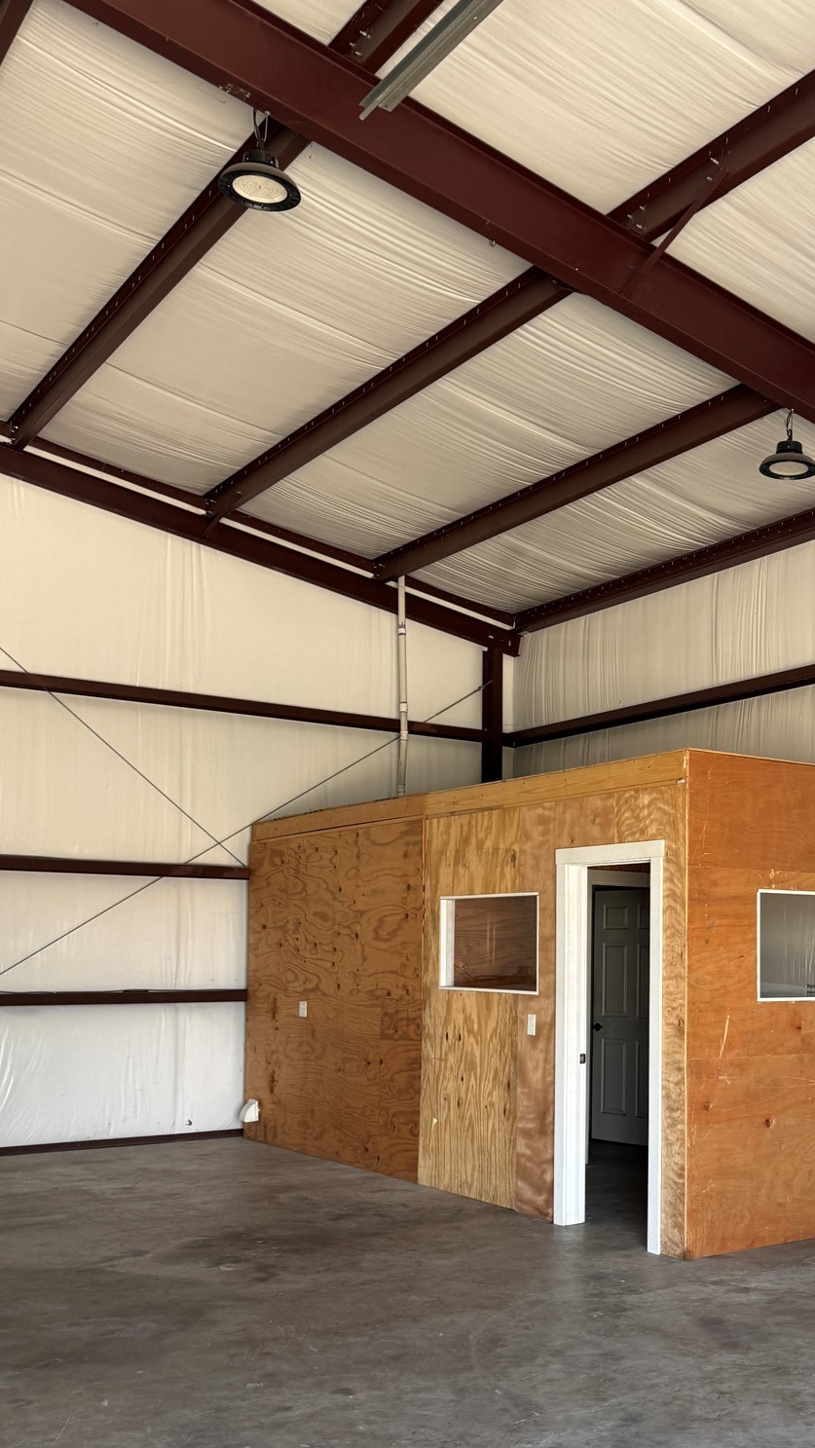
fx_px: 1382
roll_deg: +0.7
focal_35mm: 36
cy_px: 895
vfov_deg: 54.7
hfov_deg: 31.6
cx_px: 707
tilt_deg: +2.4
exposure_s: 1/121
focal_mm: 6.76
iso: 100
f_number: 1.78
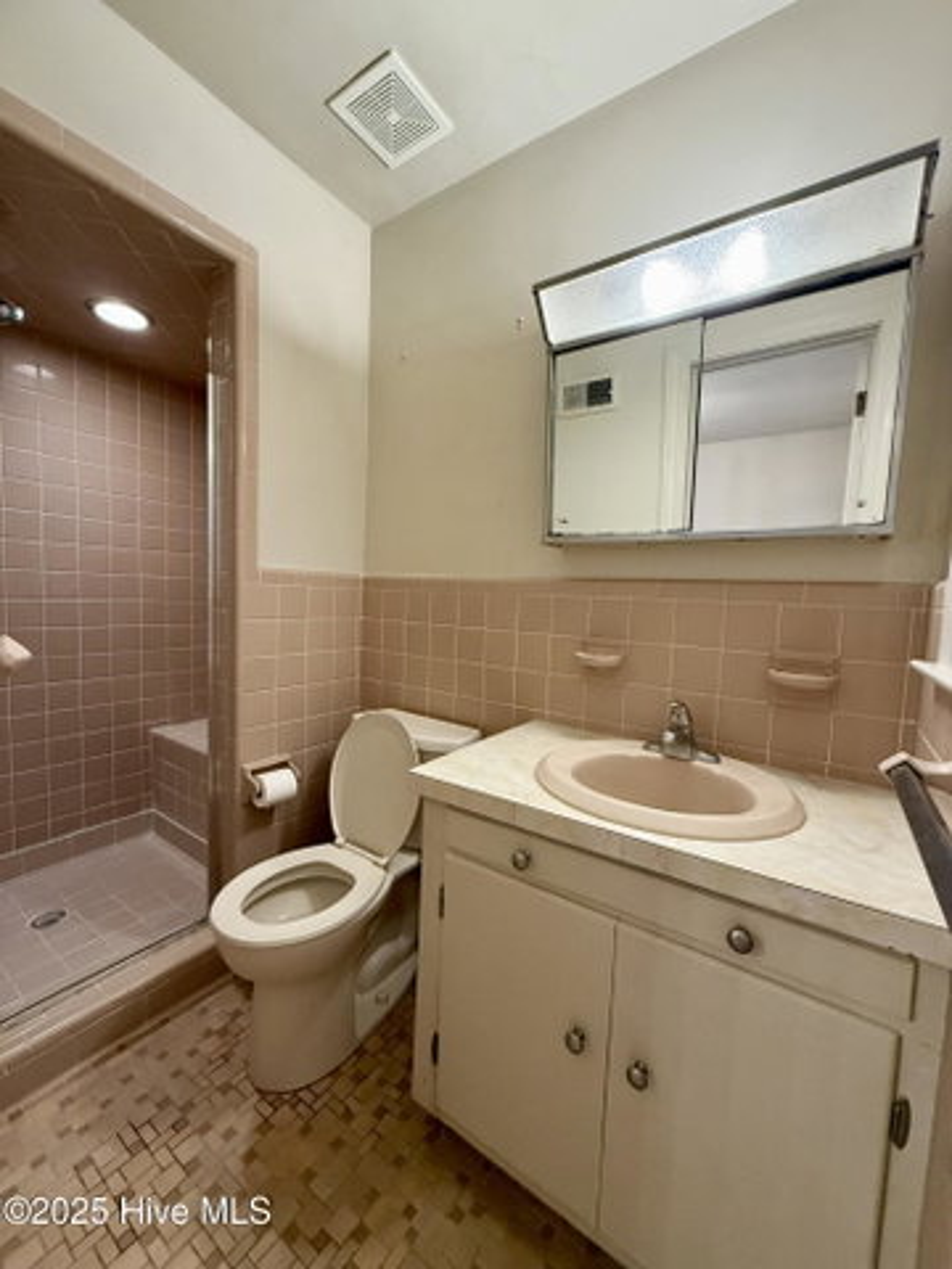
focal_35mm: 14
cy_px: 634
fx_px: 513
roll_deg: -3.0
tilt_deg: -4.1
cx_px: 476
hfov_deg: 85.7
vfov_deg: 102.1
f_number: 2.2
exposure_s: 1/60
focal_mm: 2.22
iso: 400
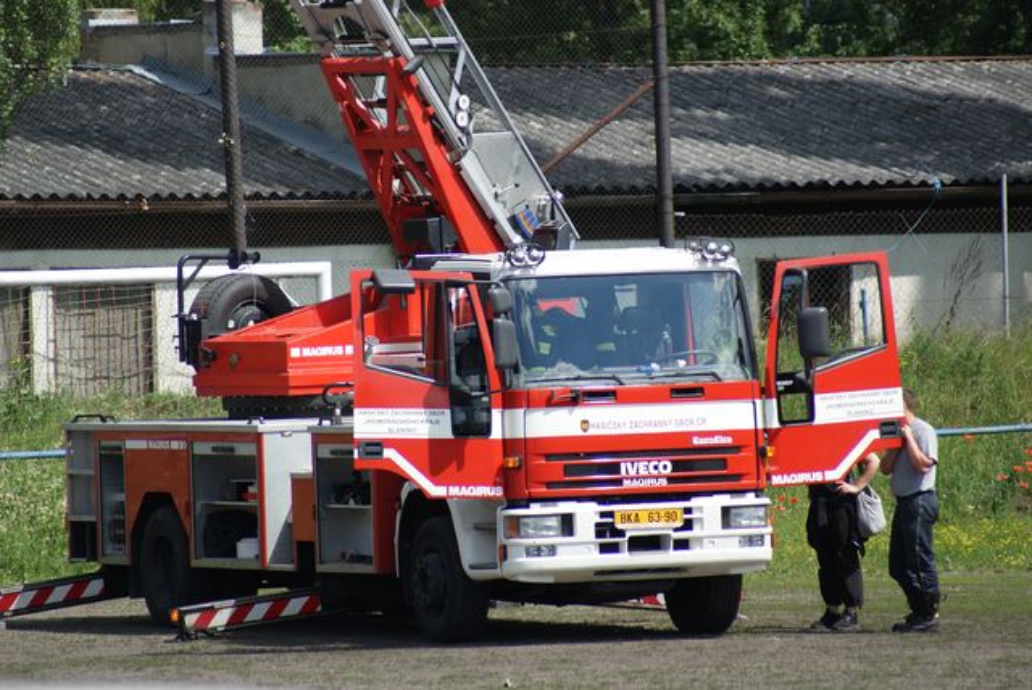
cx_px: 516
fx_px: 12911
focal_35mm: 450
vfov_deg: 3.1
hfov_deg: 4.6
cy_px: 345
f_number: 5.6
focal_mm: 300
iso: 200
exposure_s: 1/500
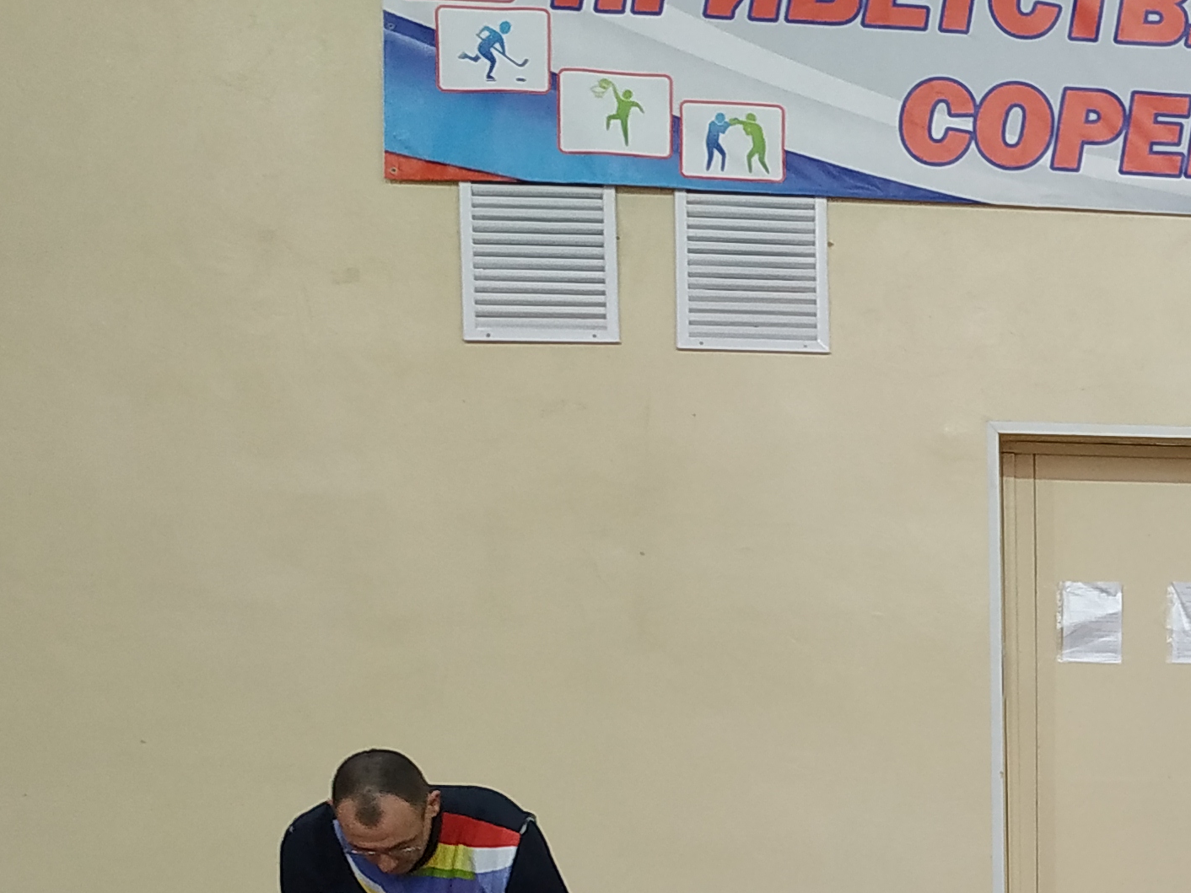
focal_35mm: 68
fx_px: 2340
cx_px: 1577
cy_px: 797
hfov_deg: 24.6
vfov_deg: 21.2
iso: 200
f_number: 1.9
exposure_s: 1/33
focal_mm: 3.94
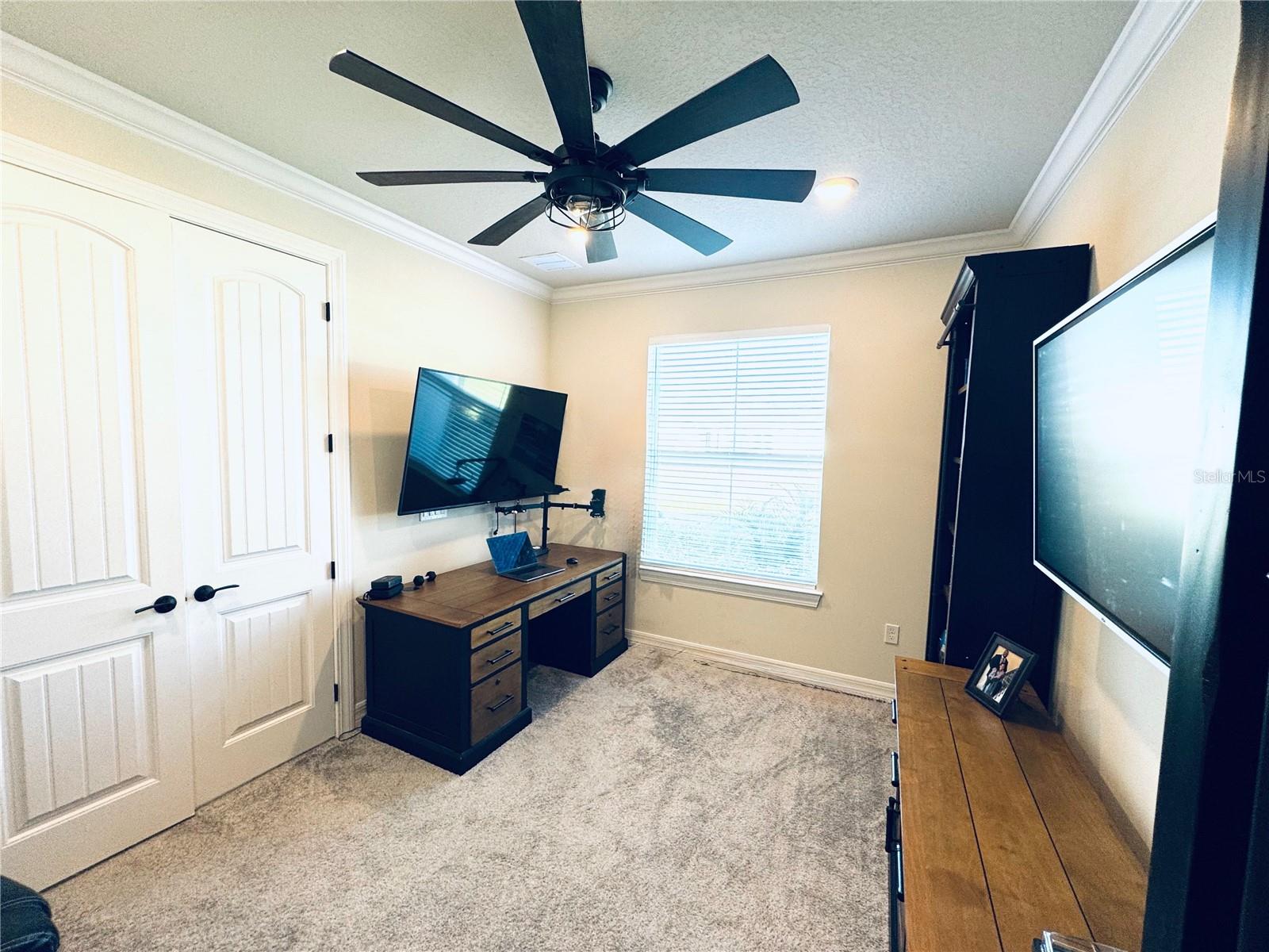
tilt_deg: -5.4
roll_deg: -1.0
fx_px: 513
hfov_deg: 102.1
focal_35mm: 14
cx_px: 634
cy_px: 476
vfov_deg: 85.7
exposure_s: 1/120
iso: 100
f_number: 2.2
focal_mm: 2.22
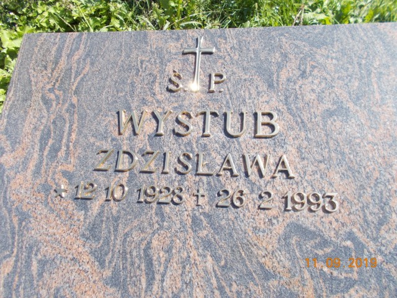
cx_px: 198
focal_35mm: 26
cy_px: 149
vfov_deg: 53.1
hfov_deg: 67.3
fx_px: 298
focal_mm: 4.6
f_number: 3.2
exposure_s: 1/320
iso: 80
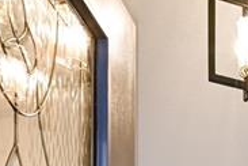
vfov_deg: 12.8
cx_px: 393
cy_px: 446
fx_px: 462
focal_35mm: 67
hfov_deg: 23.0
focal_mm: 12
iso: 800
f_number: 8
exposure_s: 1/5
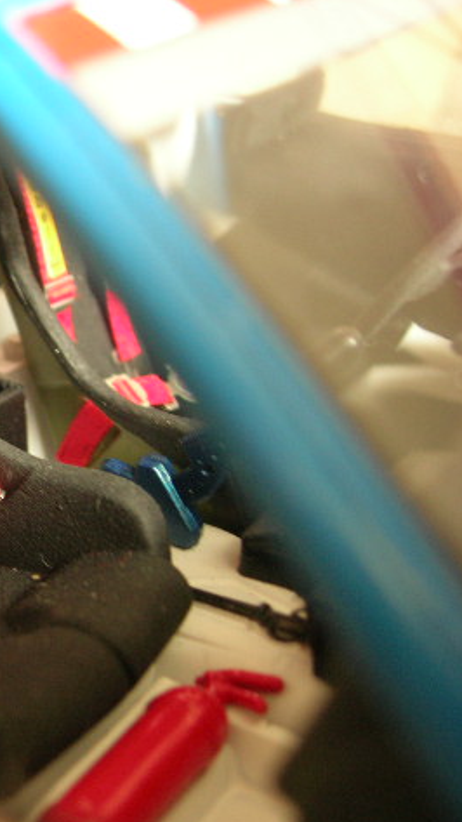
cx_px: -89
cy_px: 414
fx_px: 1220
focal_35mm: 56
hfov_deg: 20.1
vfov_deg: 37.2
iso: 114
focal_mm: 7.8
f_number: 2.8
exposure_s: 1/3.7
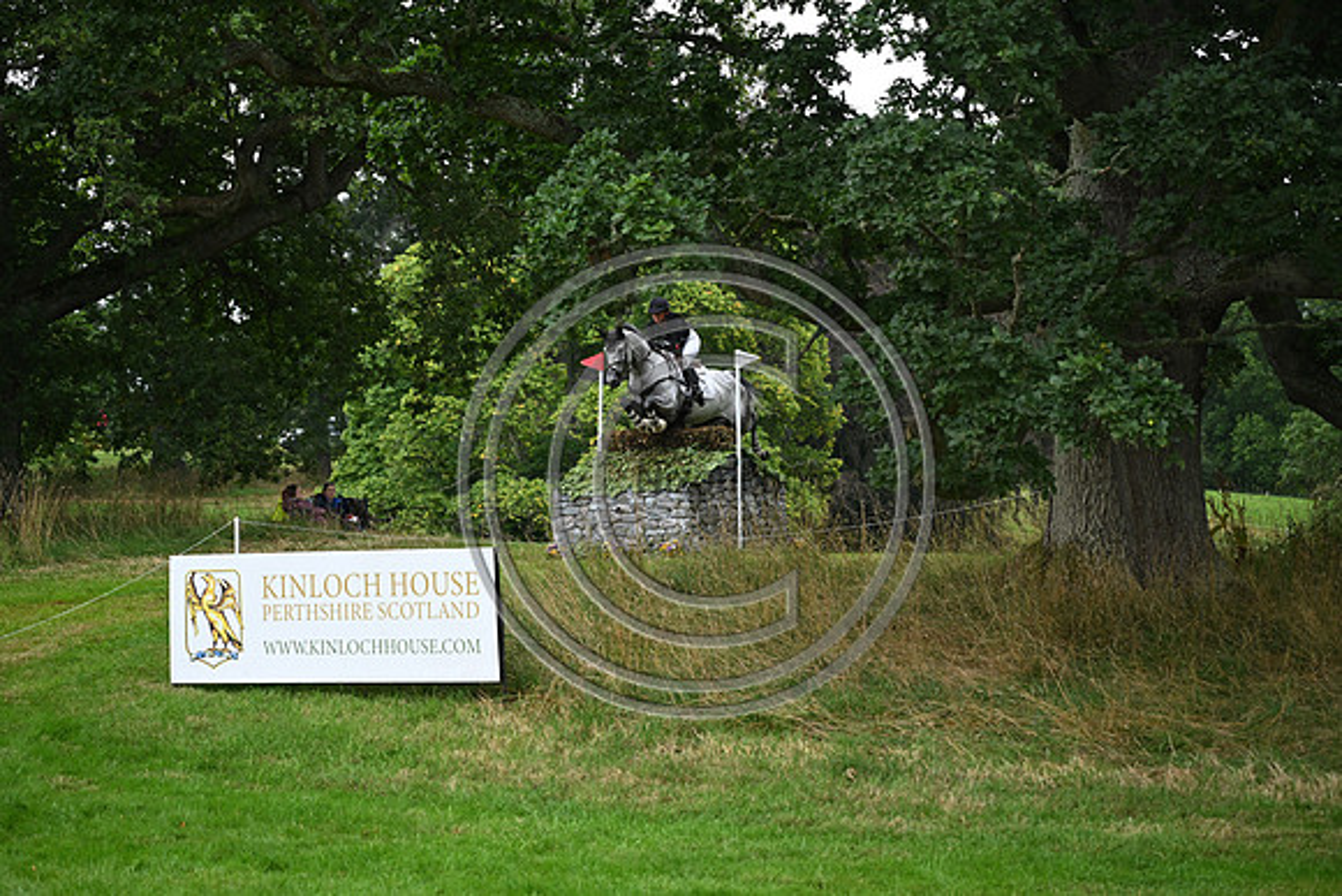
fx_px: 4474
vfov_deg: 11.4
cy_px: 448
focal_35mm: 120
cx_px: 671
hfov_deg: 17.1
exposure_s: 1/1250
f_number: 4
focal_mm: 120
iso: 1000
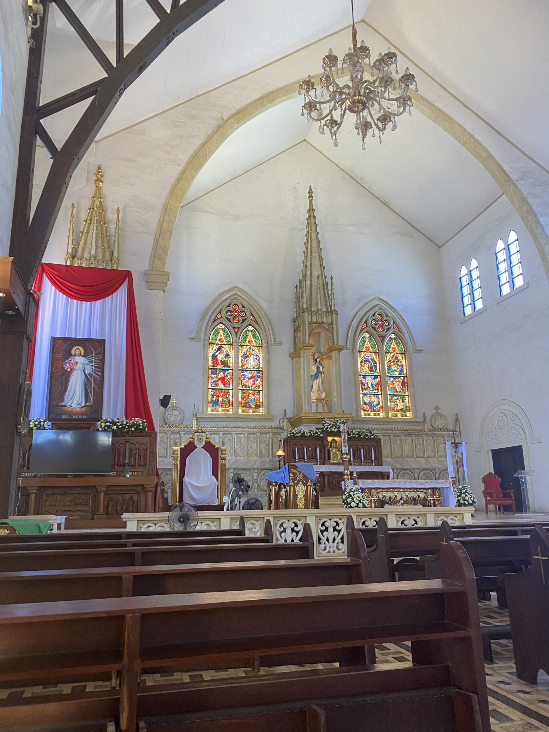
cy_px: 366
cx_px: 274
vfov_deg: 67.3
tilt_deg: +15.3
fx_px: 550
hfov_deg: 53.1
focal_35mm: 26
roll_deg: -0.2
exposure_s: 1/85
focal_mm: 4.25
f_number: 1.8
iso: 125
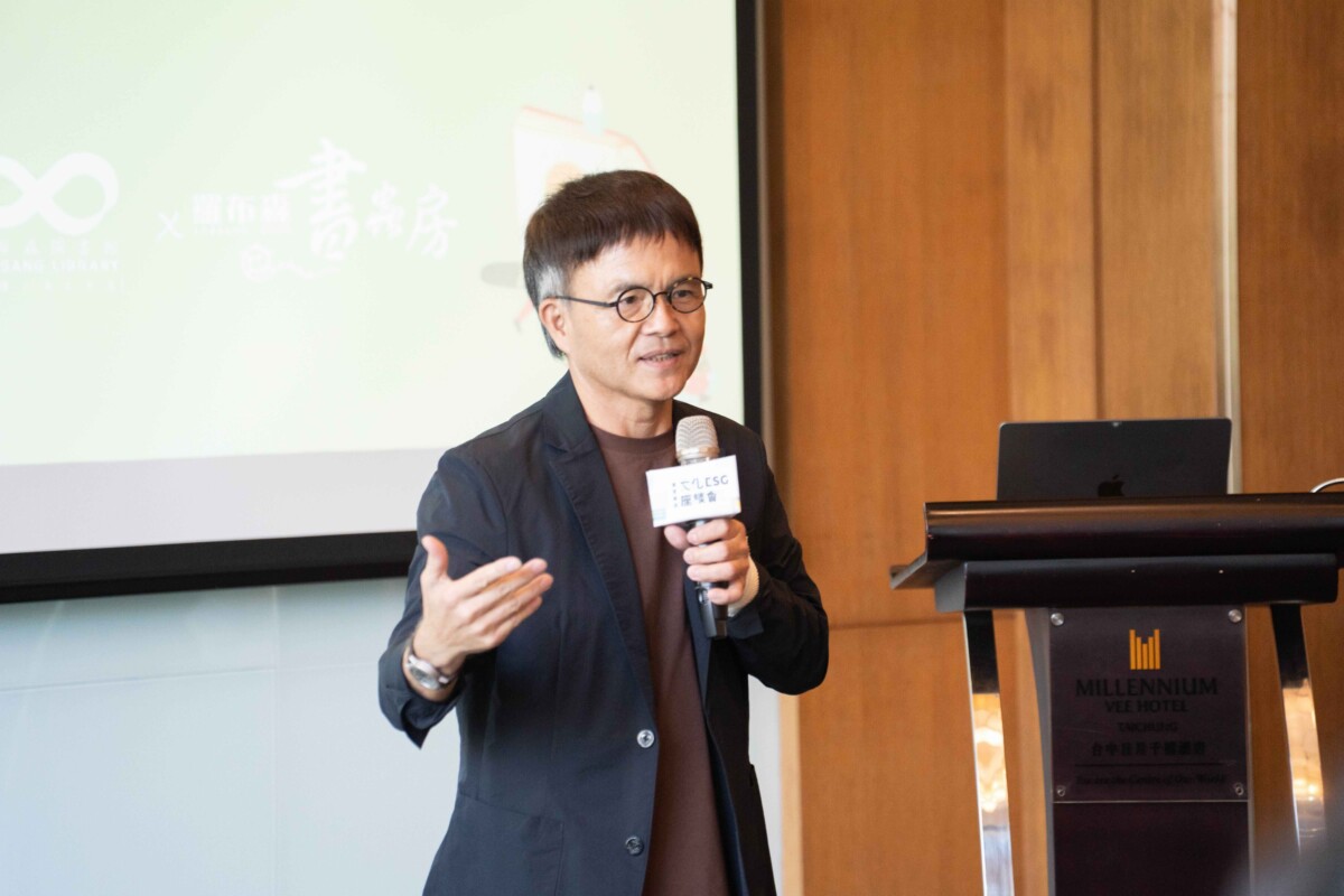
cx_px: 672
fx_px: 4816
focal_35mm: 129
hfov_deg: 15.9
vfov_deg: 10.6
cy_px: 448
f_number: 2.8
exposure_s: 1/640
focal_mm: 129
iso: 3200
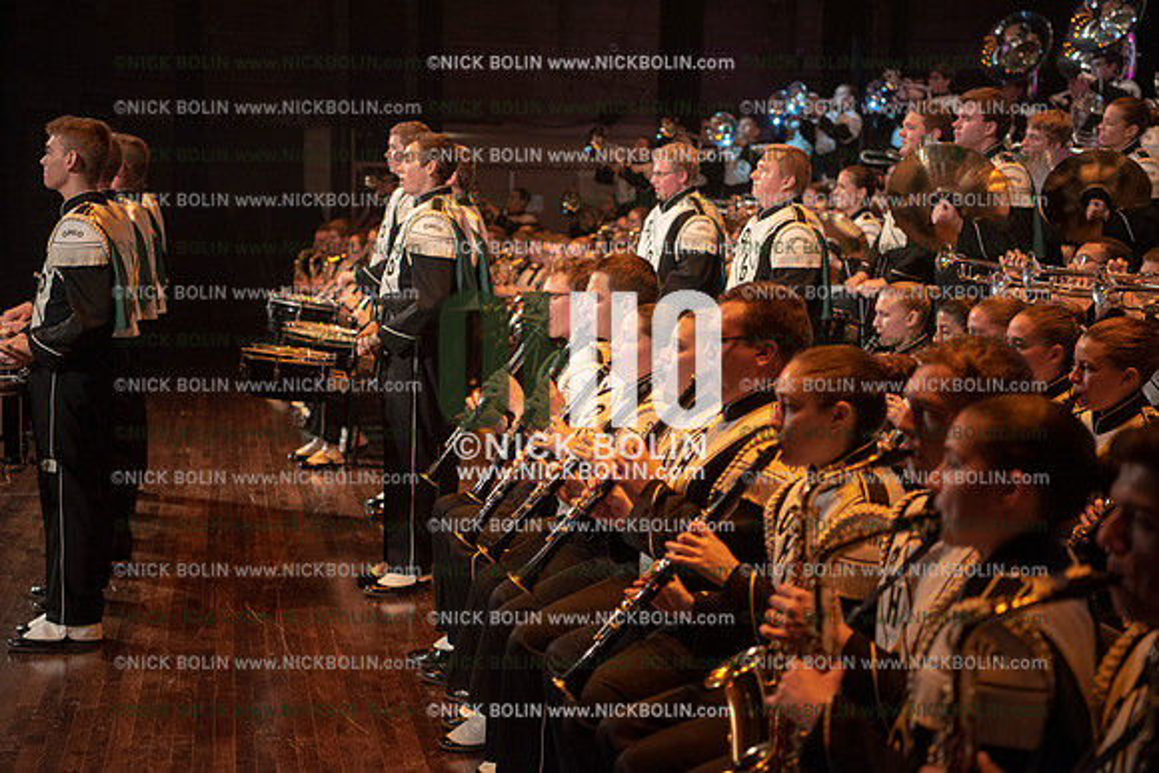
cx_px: 580
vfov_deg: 22.6
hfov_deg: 33.4
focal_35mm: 60
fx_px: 1932
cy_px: 386
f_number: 2.8
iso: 2000
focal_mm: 60
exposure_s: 1/200
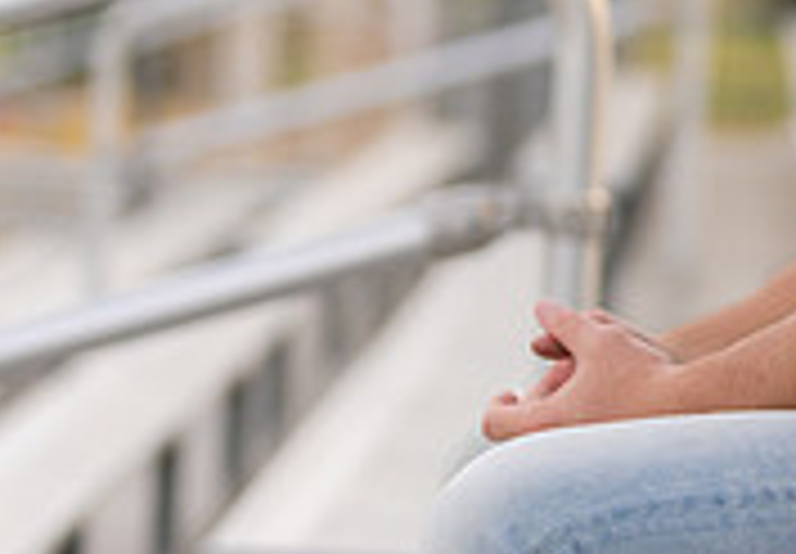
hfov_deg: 5.6
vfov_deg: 3.9
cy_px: -71
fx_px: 8042
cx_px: 1028
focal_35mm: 359
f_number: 2.8
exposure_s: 1/400
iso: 100
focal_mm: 99
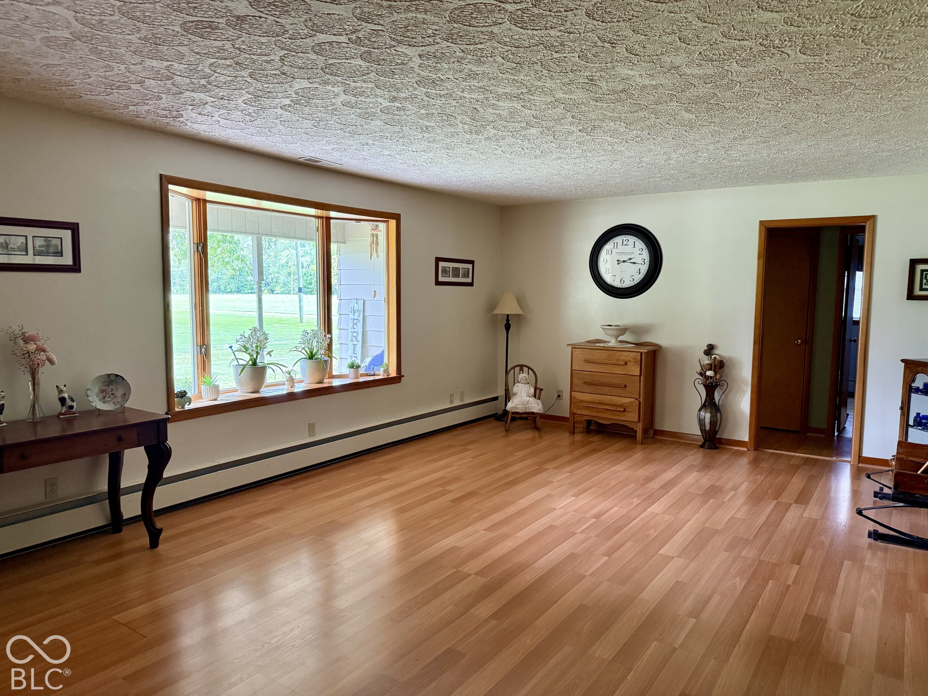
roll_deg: -0.4
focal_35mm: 24
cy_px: 348
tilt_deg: -5.5
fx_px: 643
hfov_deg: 71.6
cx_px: 464
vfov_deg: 56.8
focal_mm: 6.76
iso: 500
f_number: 1.78
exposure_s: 1/60
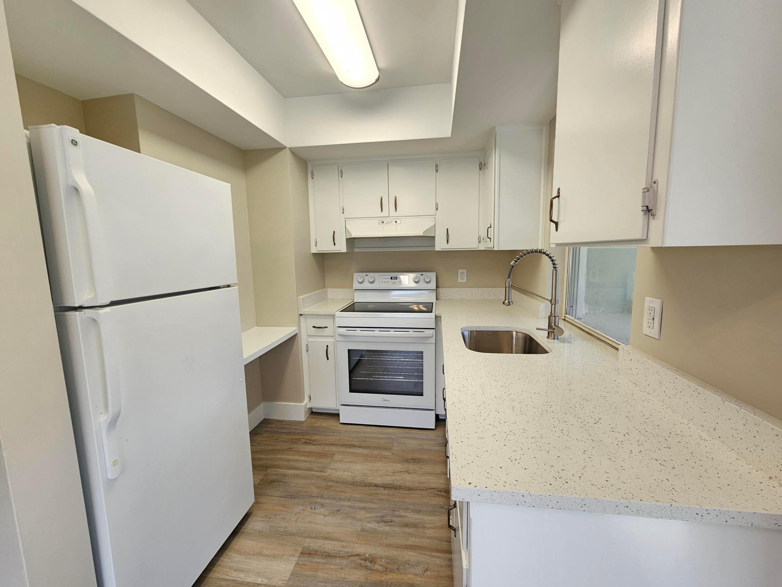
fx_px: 294
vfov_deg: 89.9
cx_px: 391
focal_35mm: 13
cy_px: 294
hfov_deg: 106.2
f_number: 2.2
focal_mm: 2.2
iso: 64
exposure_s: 1/60
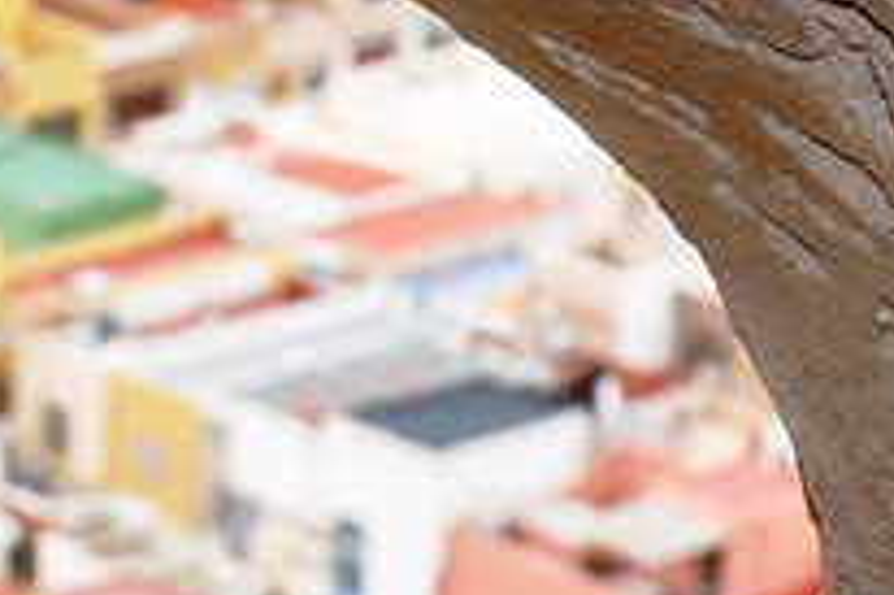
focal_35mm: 255
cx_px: -48
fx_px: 6337
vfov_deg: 5.4
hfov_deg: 8.0
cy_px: 104
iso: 200
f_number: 6.3
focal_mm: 25
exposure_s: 1/200
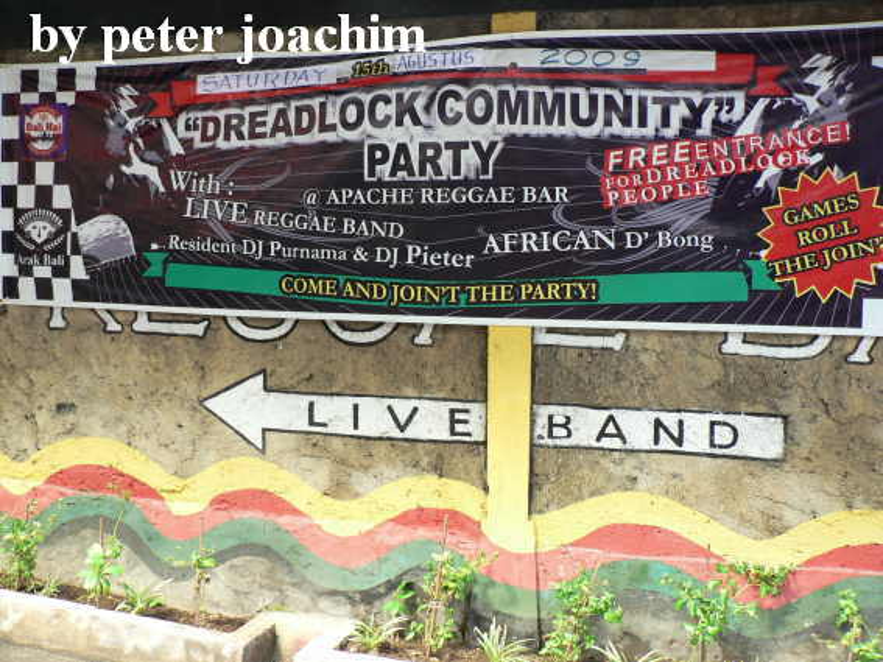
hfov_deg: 52.6
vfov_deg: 40.7
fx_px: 893
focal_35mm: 35
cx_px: 442
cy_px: 331
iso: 64
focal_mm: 6
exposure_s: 1/40
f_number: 2.8
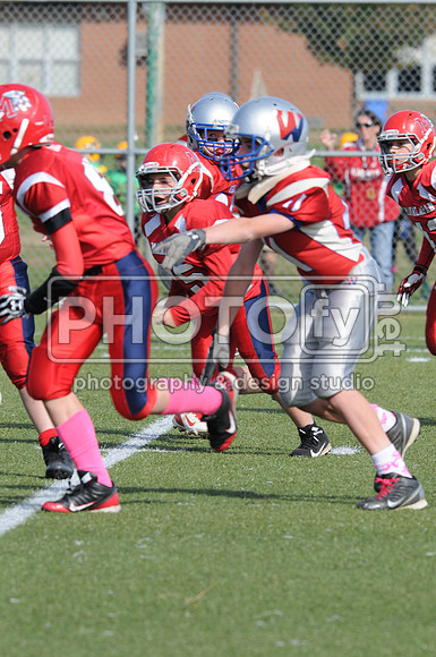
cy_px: 328
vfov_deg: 4.6
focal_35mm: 450
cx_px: 218
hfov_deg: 3.0
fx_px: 8199
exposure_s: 1/500
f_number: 7.1
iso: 200
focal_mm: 300
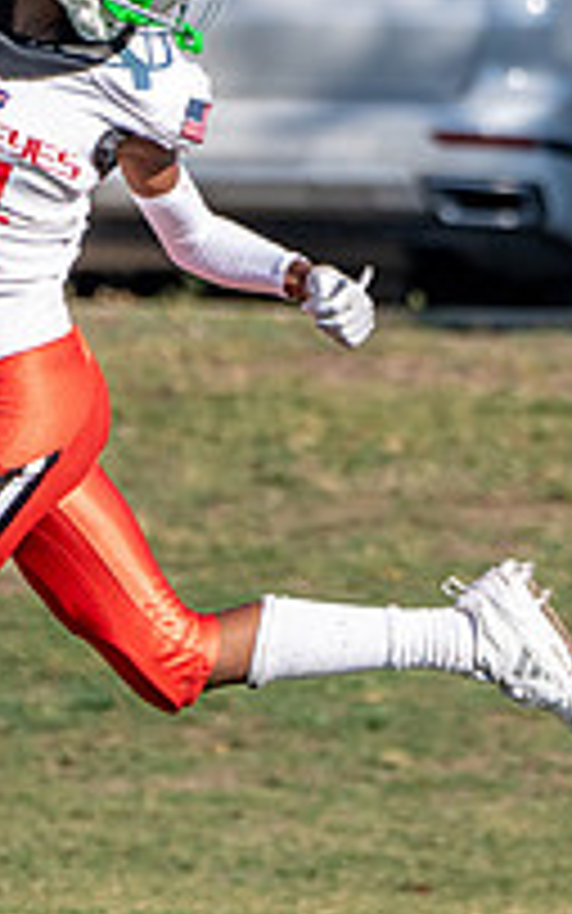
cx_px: 226
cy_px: 262
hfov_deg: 1.1
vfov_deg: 1.8
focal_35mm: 1165
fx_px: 29037
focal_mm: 247
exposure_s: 1/1250
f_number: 5.6
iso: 320
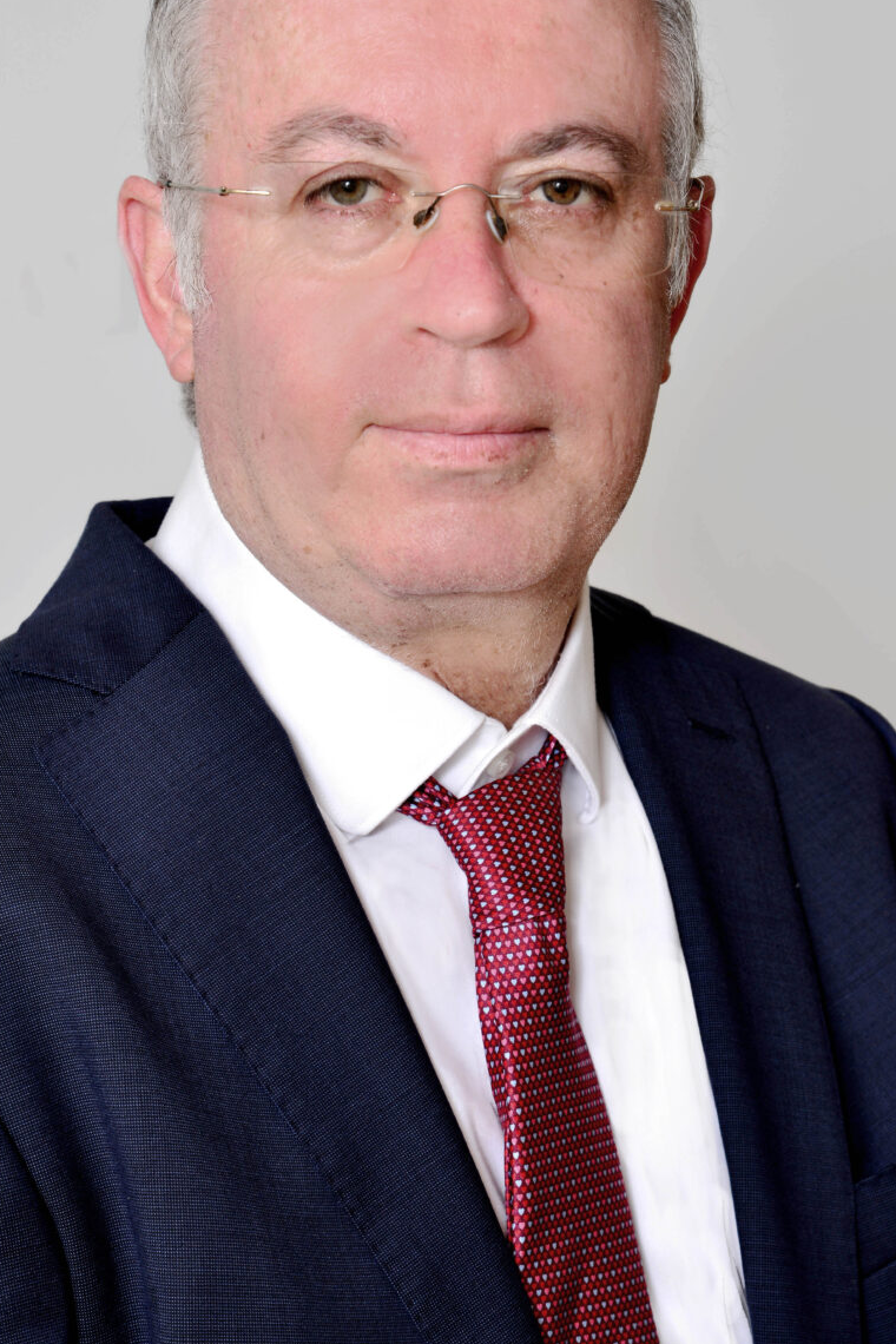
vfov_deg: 16.5
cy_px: 531
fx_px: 4629
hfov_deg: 11.1
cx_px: 426
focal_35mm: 124
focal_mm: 92
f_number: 8
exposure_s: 1/60
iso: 320
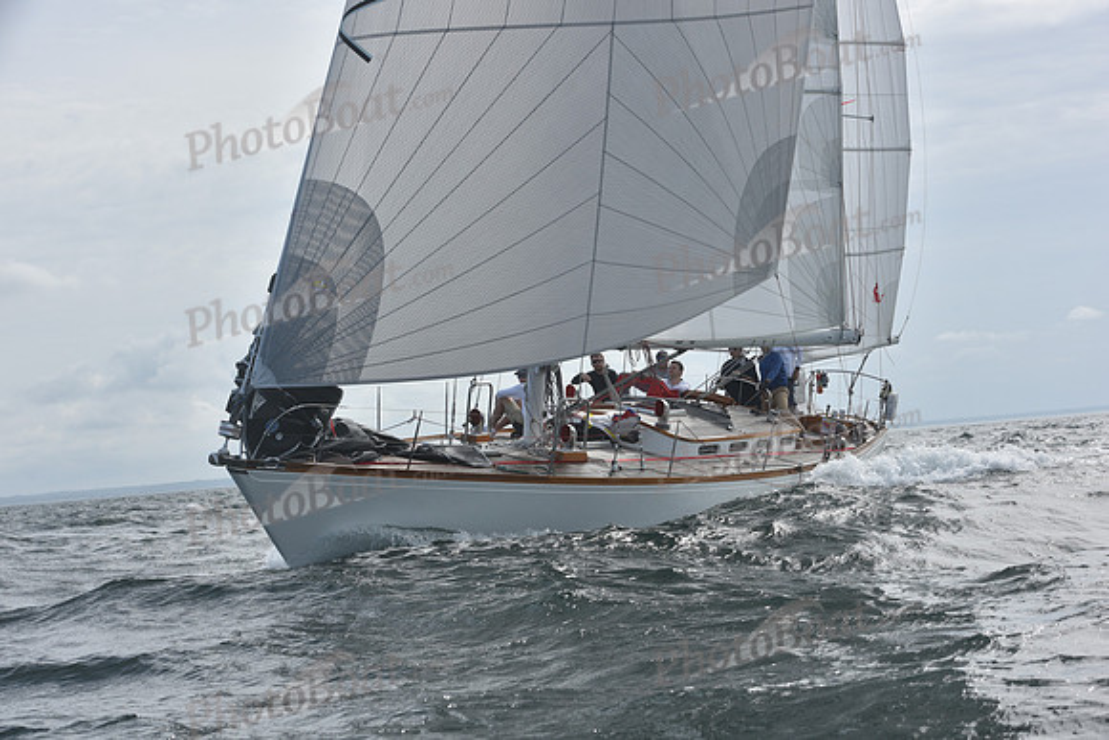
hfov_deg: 28.8
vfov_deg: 19.5
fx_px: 2157
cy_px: 370
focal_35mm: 70
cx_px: 554
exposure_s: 1/800
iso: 200
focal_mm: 70
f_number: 9
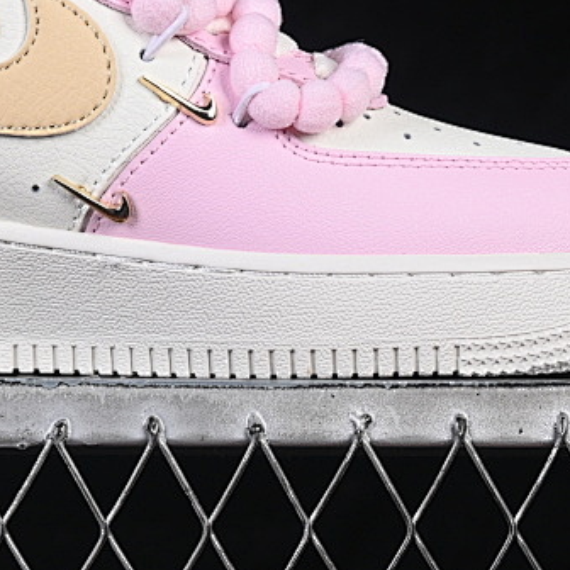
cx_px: 31
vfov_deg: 8.5
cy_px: -2
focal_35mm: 205
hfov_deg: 8.5
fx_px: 3819
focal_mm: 50
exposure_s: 1/80
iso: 160
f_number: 8
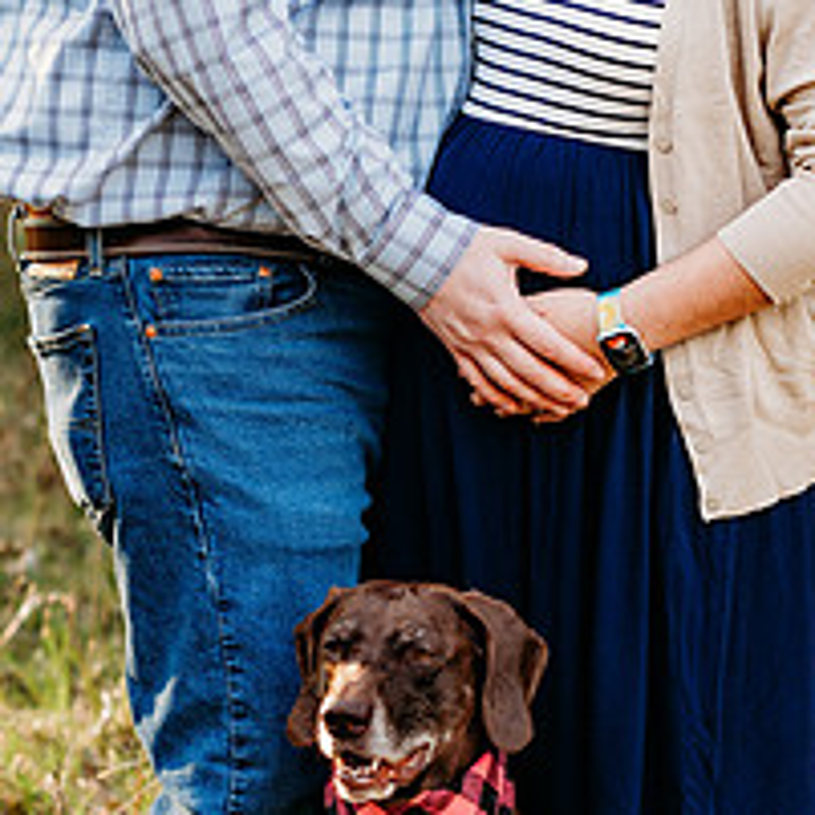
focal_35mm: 162
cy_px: 649
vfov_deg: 10.8
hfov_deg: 10.8
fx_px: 4315
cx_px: 414
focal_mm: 85
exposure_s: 1/200
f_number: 4
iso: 200
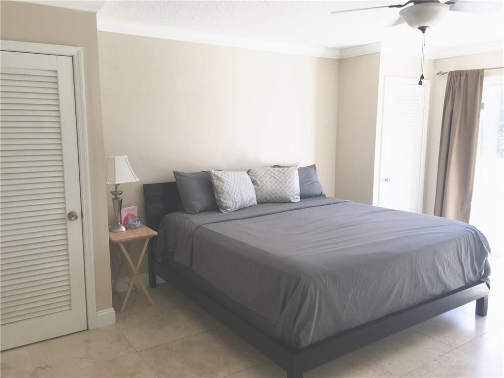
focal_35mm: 29
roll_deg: -1.0
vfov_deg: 48.2
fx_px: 422
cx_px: 252
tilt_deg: -6.5
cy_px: 189
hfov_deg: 61.7
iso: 32
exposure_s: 1/30
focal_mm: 4.15
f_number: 2.2
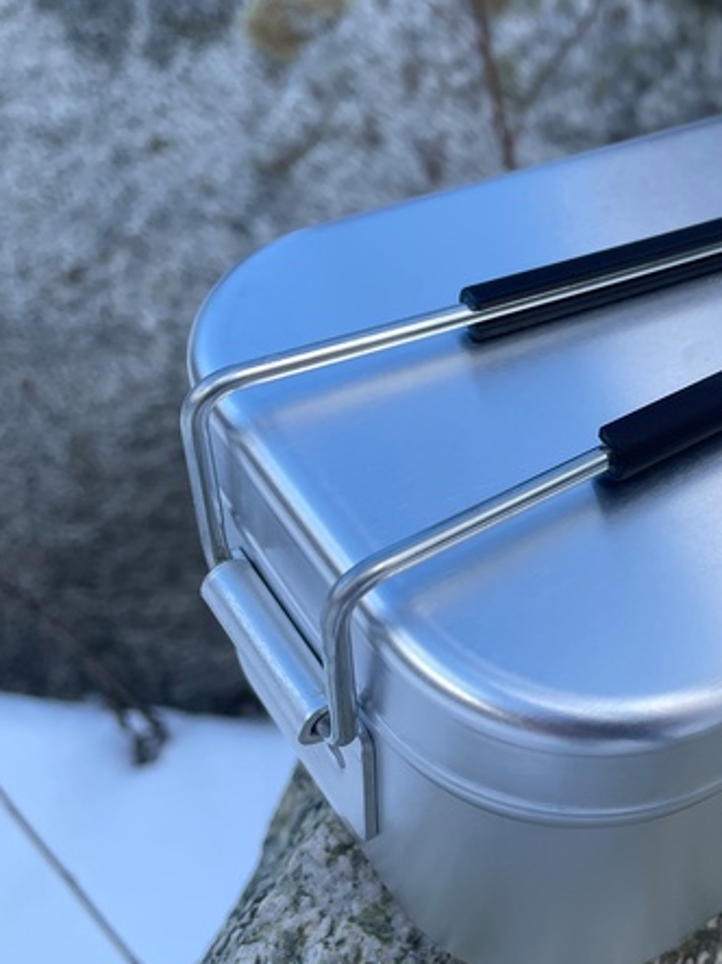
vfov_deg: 40.4
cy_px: 472
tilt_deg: -34.6
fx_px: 1308
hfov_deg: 28.5
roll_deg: -5.8
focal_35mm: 47
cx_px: 757
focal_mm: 4.2
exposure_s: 1/1082
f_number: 1.6
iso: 32
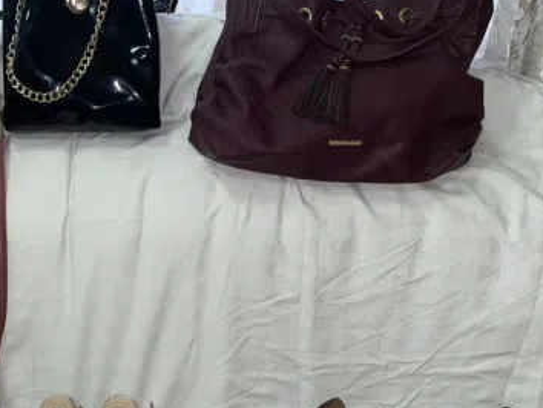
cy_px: 364
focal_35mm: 47
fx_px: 738
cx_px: 106
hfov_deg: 38.8
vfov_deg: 29.7
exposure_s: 1/20
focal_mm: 4.2
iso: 64
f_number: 1.6
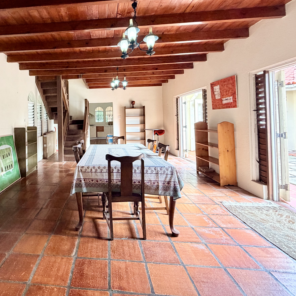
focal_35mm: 20
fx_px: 193
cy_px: 120
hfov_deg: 71.1
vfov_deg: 74.1
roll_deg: +2.0
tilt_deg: -0.2
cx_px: 84
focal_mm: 2.22
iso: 320
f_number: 2.2
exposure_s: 1/104
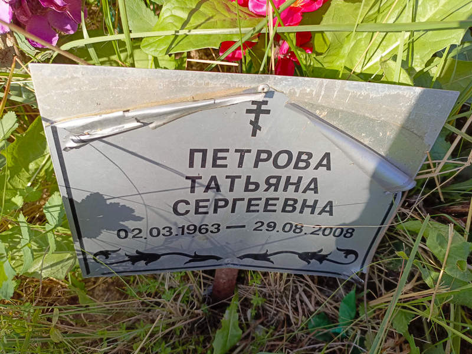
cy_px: 177
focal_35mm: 25
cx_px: 236
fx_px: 341
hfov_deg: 69.4
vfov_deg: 54.9
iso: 110
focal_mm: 4.76
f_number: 1.69
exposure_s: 1/460
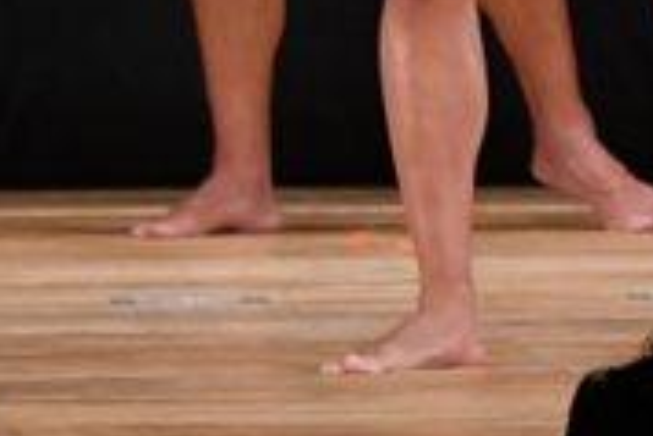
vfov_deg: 1.3
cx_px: 1150
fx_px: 18934
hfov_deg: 2.0
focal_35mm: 1043
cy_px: -425
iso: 3200
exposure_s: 1/400
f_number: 5.6
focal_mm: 160
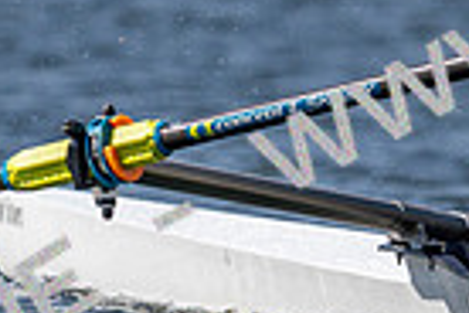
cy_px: 199
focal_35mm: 1555
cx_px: 670
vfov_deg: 0.9
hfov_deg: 1.3
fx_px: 20257
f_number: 6.3
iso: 250
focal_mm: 371
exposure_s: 1/2000
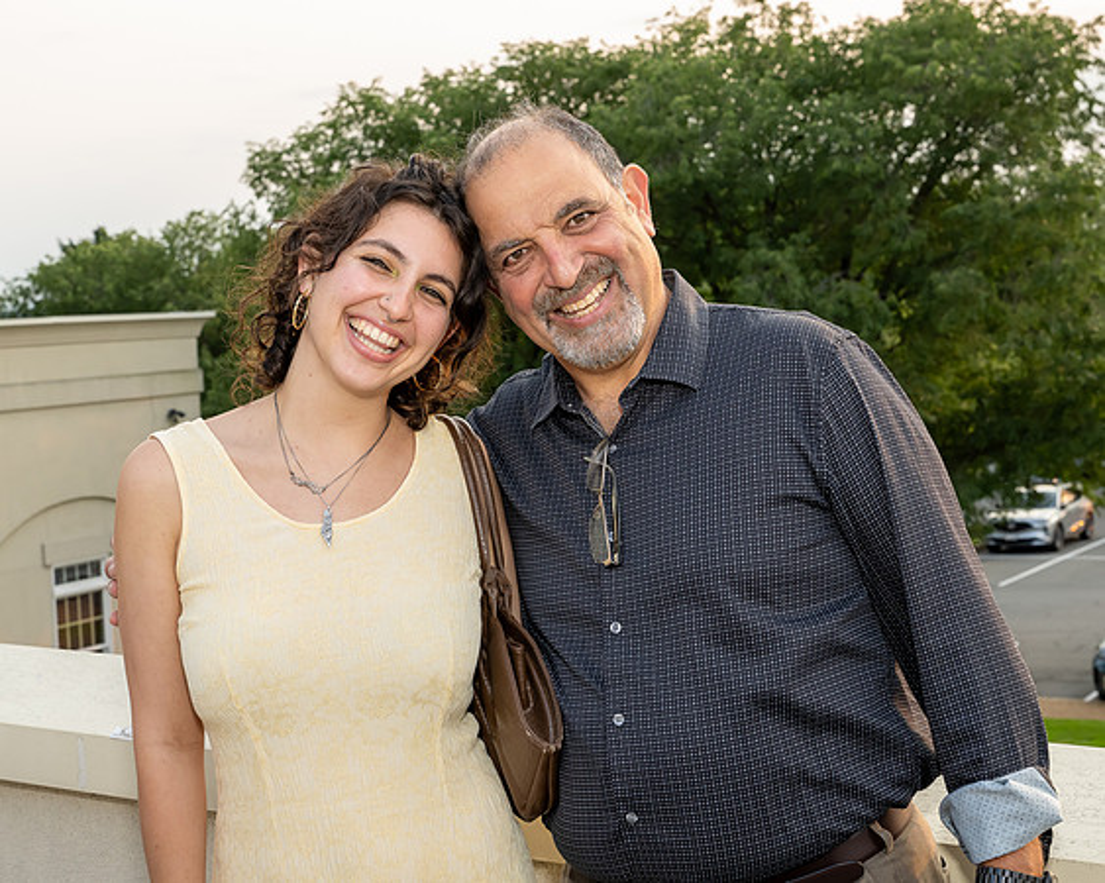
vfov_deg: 28.4
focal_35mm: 53
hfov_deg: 35.1
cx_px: 501
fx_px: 1744
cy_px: 397
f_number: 8
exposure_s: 1/250
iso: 800
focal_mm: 43
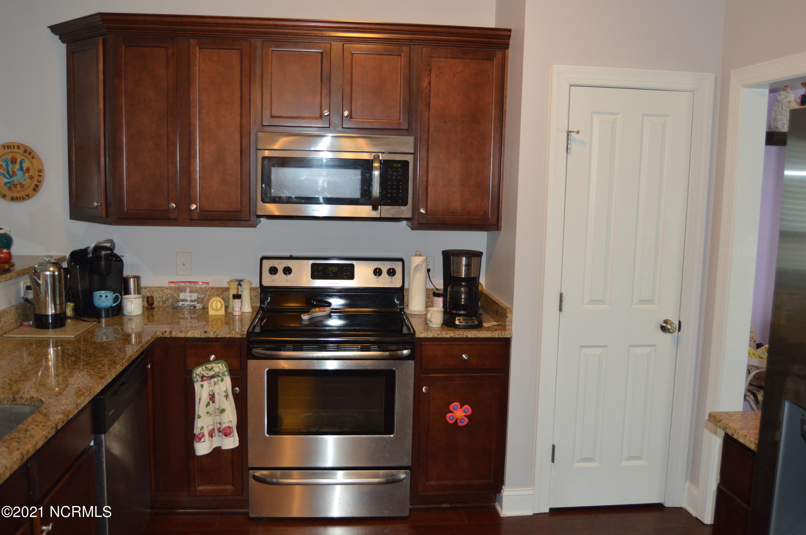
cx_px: 403
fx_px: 671
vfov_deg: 43.5
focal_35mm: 30
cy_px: 268
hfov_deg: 62.0
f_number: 3.5
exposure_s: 1/60
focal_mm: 20
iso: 800
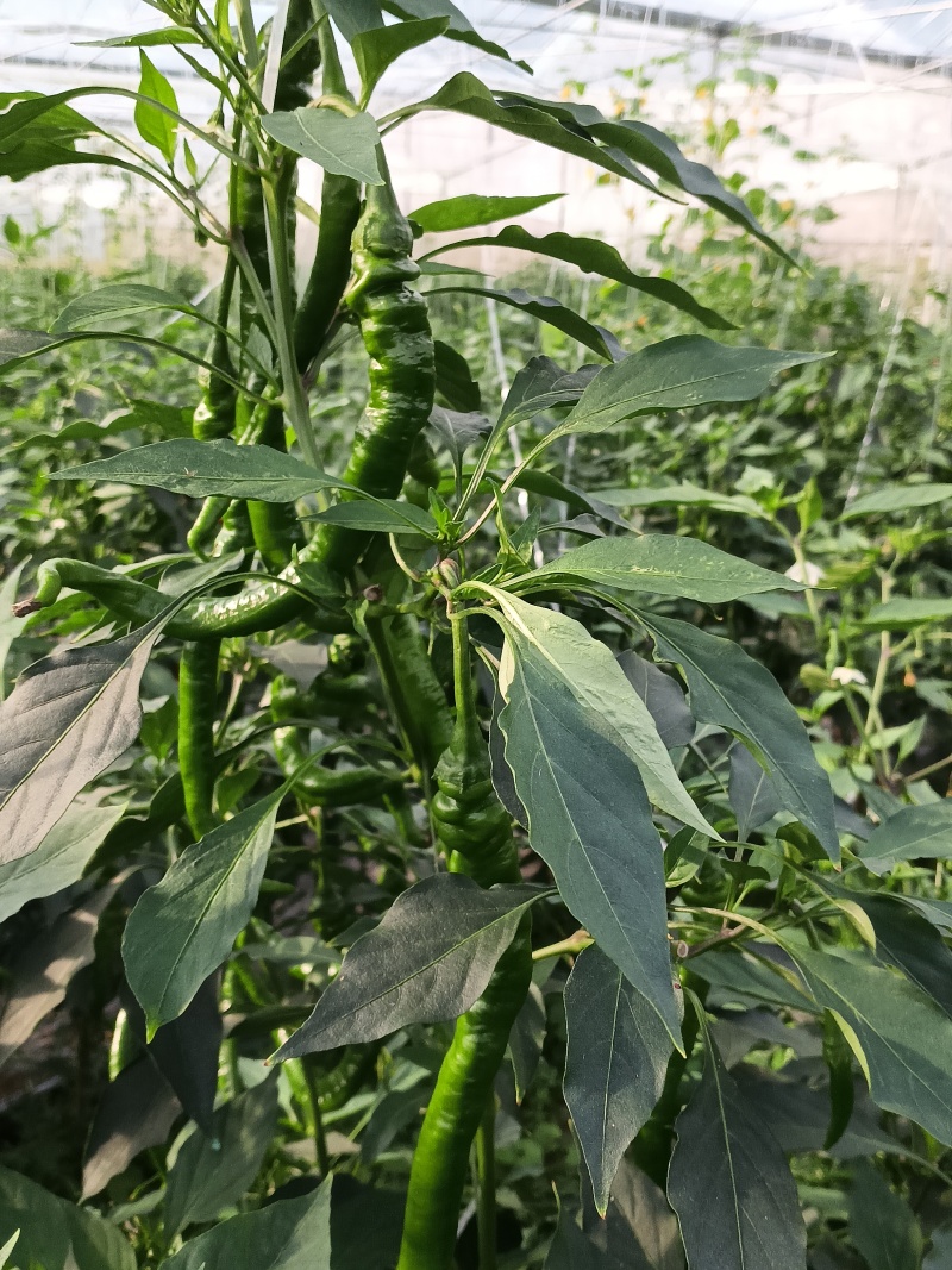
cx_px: 476
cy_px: 635
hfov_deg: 40.7
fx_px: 1284
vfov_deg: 52.6
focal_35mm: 35
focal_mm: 3.61
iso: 50
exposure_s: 1/231
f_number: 1.8
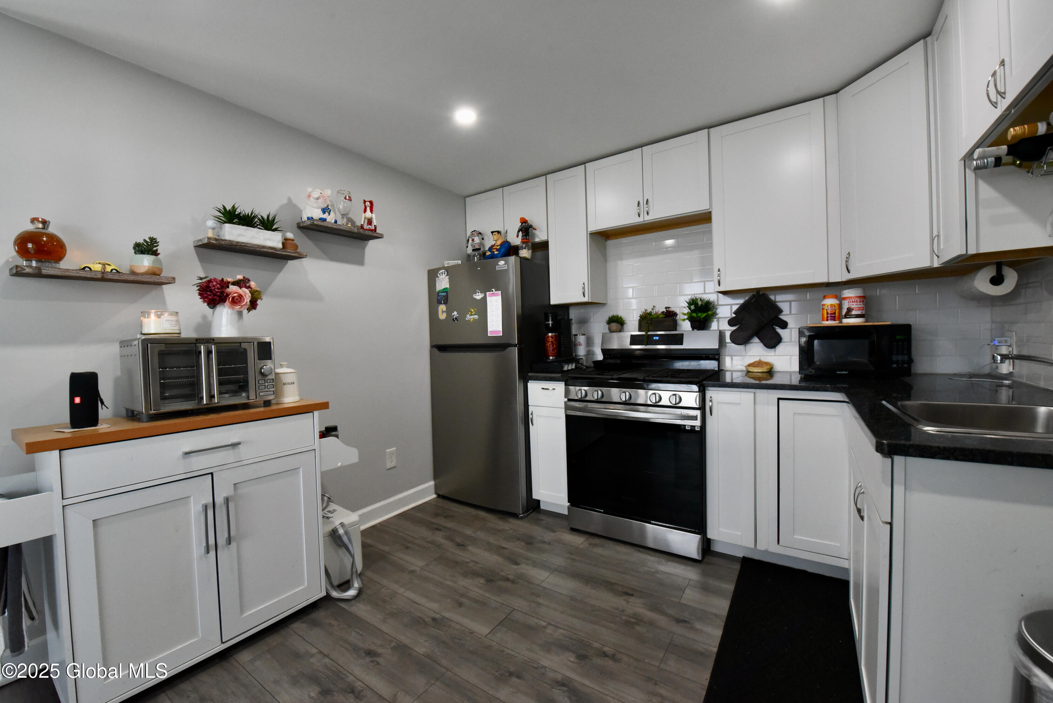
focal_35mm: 14
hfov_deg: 104.2
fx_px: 410
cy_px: 352
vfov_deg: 81.3
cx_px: 526
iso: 4000
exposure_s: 1/125
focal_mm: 14
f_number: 10
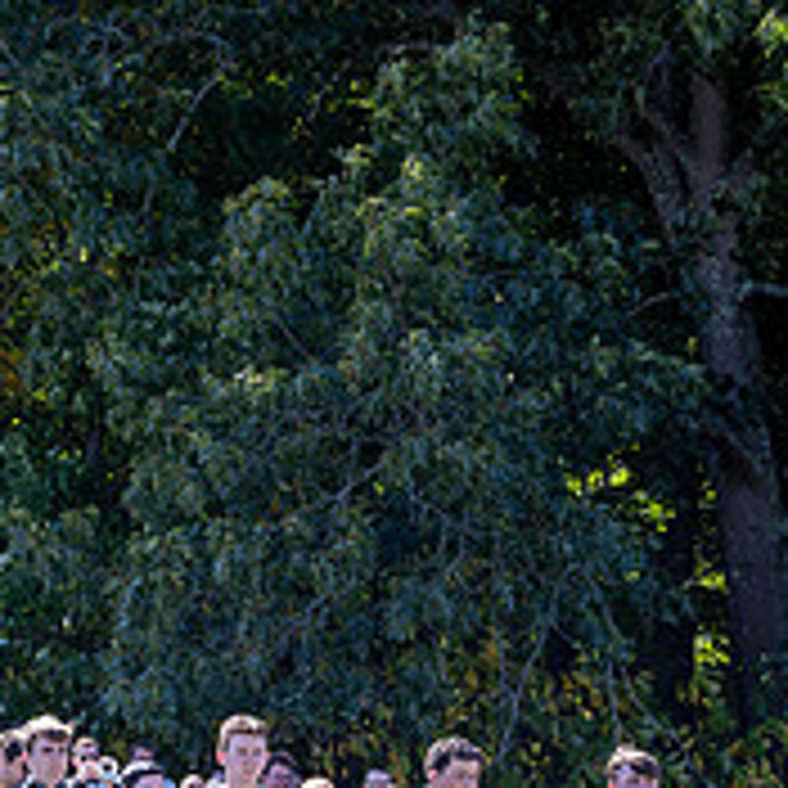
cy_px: 790
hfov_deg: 13.7
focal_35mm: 118
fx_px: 3039
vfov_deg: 14.5
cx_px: -464
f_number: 4.5
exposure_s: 1/250
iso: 31
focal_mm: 42
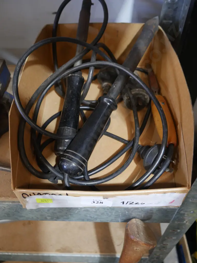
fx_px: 243
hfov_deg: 44.2
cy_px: 132
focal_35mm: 32
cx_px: 98
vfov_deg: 56.8
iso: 1000
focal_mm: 16
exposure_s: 1/60
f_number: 3.6
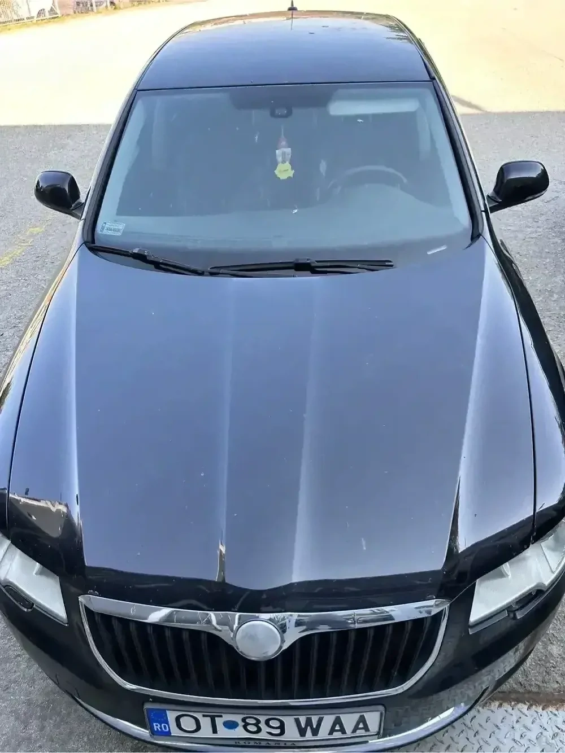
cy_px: 376
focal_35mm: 26
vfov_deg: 67.3
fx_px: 566
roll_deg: +2.4
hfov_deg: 53.0
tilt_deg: -39.2
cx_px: 282
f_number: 1.5
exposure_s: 1/335
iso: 50
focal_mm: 5.7
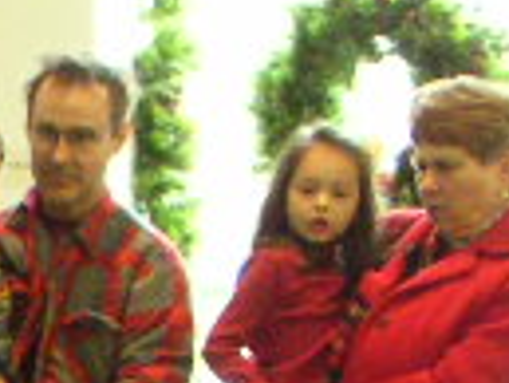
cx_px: -288
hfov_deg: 10.3
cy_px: 703
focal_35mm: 184
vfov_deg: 7.8
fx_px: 2708
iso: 400
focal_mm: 4.8
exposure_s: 1/30
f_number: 2.8
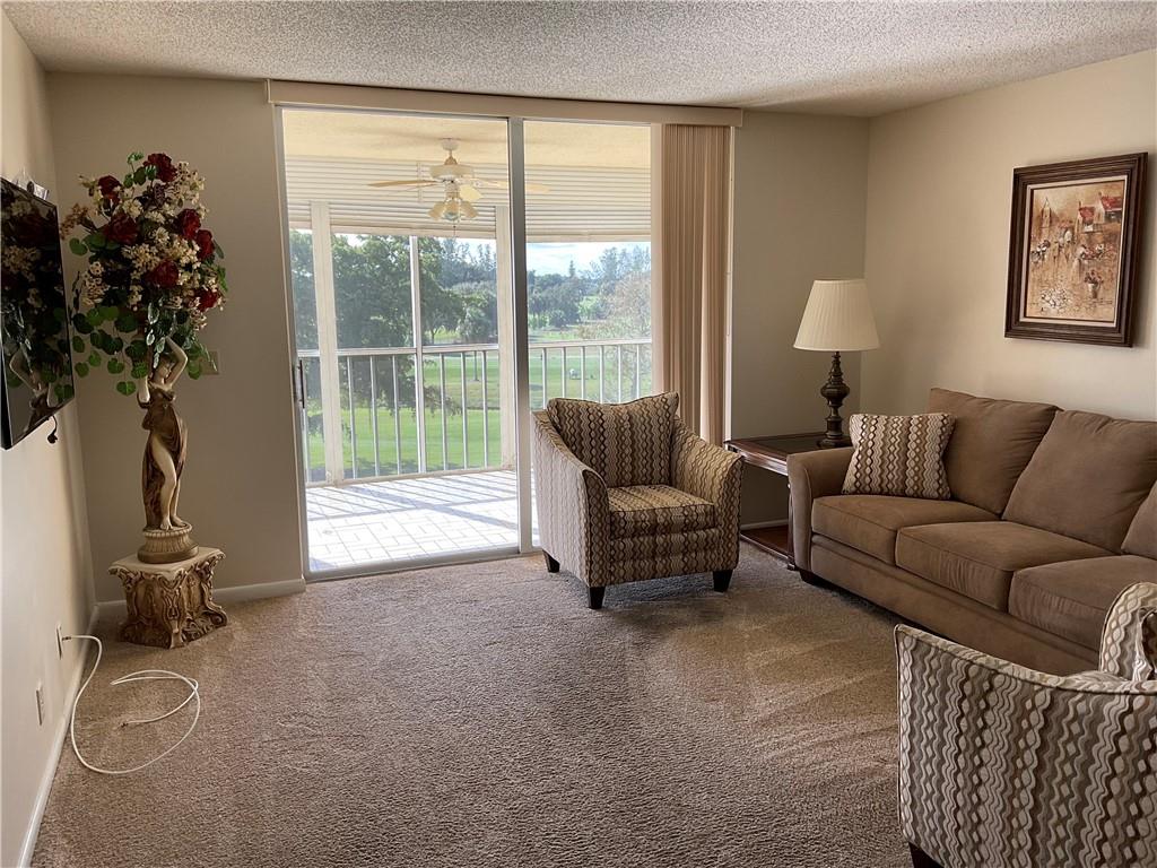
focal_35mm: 29
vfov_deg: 48.2
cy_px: 434
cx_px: 578
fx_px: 969
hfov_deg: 61.7
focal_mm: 3
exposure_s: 1/152
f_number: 1.8
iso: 16
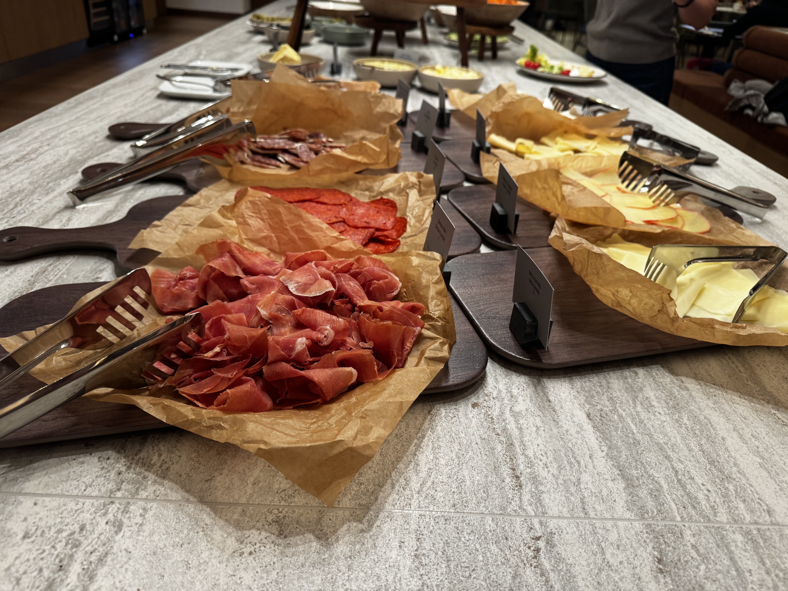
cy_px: 296
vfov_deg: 56.8
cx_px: 394
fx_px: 546
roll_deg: -4.8
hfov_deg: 71.6
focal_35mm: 24
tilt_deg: -32.0
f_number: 1.78
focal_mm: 6.76
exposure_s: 1/50
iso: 200
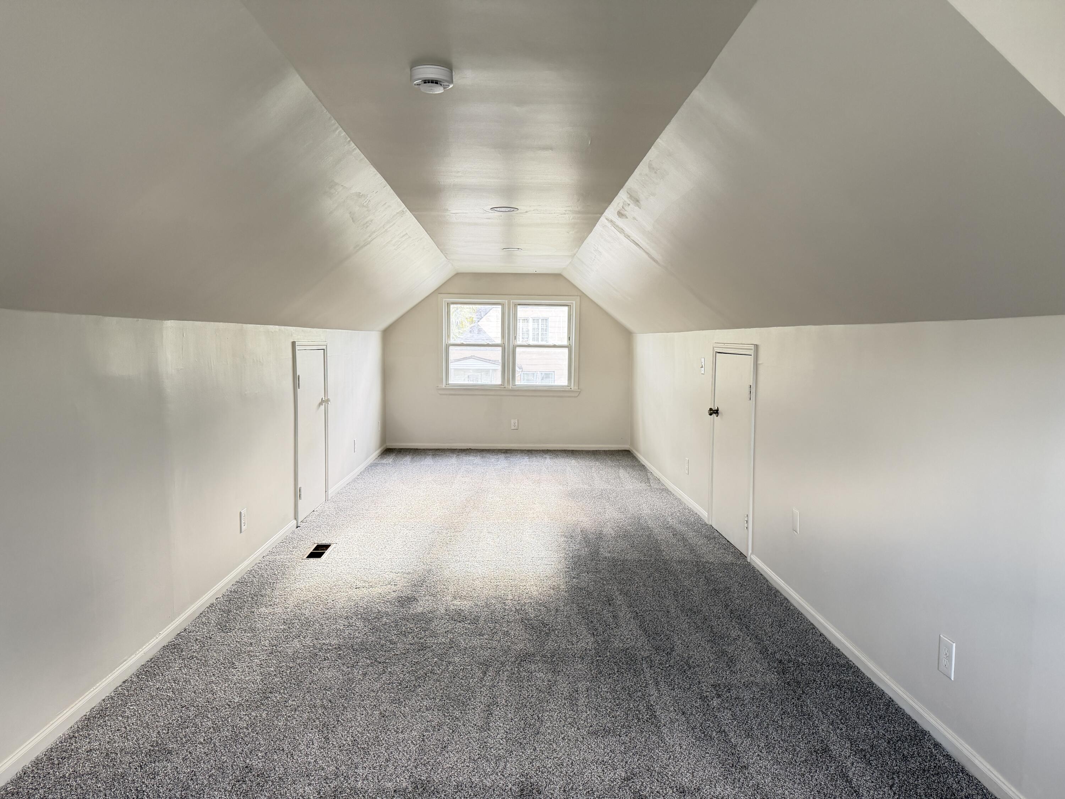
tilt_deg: -5.4
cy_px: 400
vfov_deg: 56.8
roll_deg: -0.2
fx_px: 738
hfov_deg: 71.6
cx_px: 532
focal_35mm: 24
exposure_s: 1/90
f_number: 1.78
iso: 200
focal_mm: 6.76
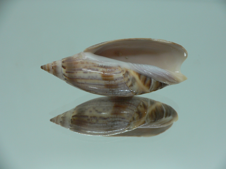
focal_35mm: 36
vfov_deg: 39.7
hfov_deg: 51.4
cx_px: 114
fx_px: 235
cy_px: 85
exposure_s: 1/60
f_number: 2.8
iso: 80
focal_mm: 4.6
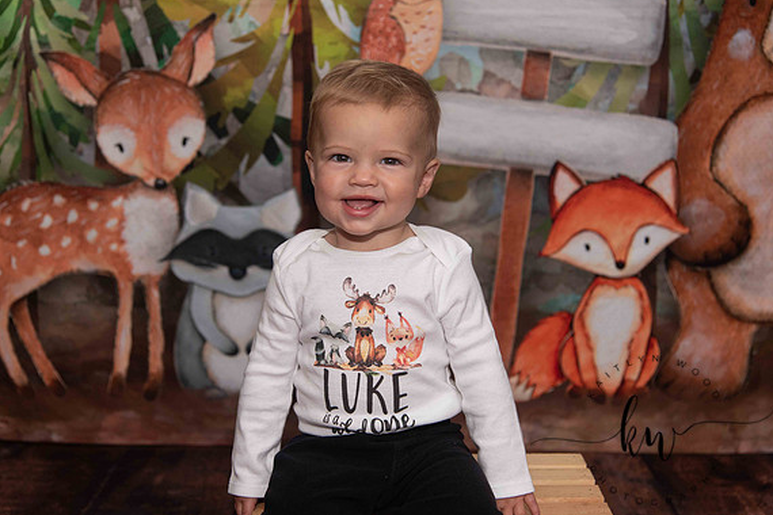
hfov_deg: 35.6
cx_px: 382
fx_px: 1202
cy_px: 255
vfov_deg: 24.2
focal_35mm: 56
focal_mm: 55
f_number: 4
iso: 400
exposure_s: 1/200
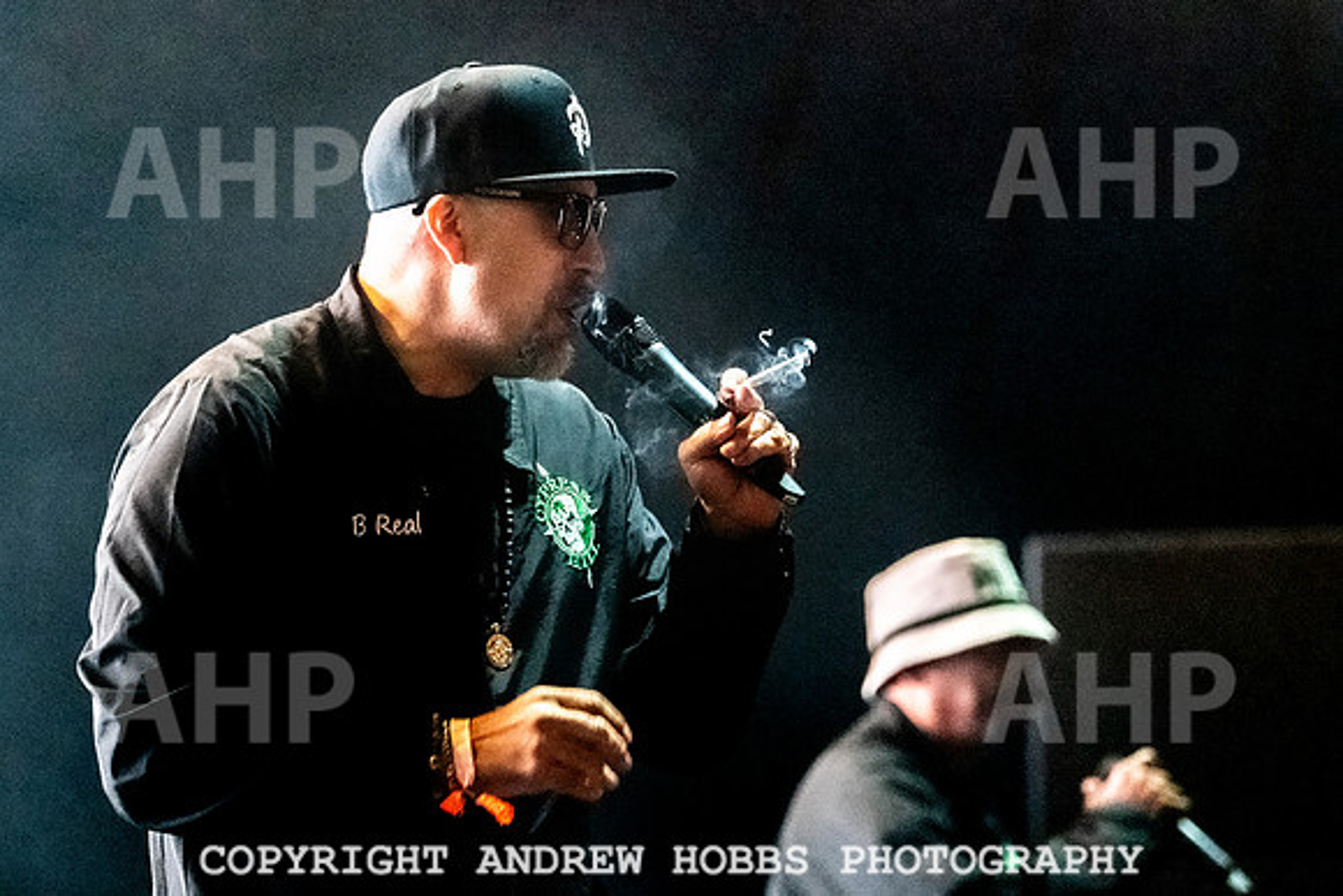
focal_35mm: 188
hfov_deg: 11.0
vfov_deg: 7.3
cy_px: 289
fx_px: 6996
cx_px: 517
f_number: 2.8
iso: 6400
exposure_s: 1/320
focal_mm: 130
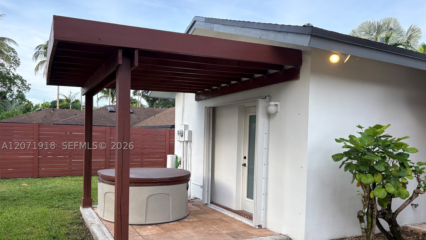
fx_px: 328
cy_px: 146
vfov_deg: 40.0
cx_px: 217
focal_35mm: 29
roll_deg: -0.8
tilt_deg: -1.5
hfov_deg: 66.1
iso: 64
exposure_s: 1/465
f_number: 1.6
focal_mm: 5.96
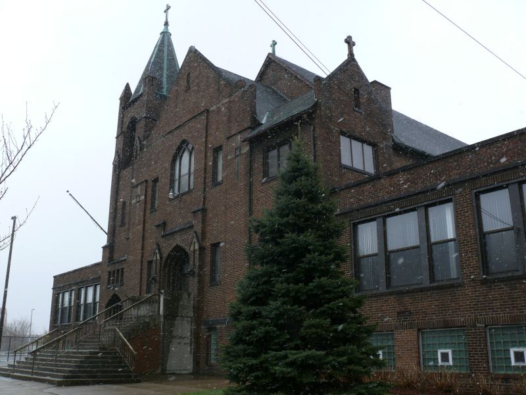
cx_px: 263
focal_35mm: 35
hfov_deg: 52.6
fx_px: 532
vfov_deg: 40.7
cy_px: 198
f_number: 4.5
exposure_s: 1/200
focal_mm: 7.4
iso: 100
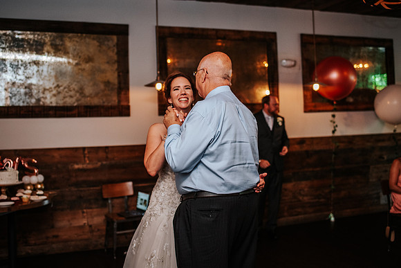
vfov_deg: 32.0
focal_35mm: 42
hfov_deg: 46.6
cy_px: 108
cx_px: 202
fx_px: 466
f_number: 2.2
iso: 1000
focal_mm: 35
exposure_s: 1/200
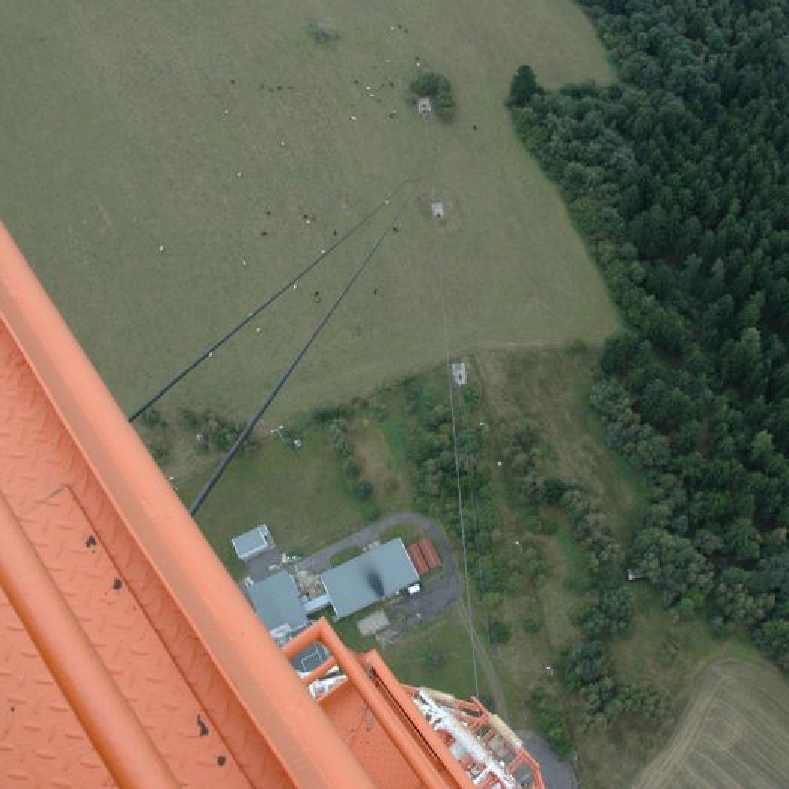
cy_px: 390
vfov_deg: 47.2
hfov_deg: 46.7
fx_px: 903
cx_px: 504
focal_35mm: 35
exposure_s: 1/160
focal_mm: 18
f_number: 6.3
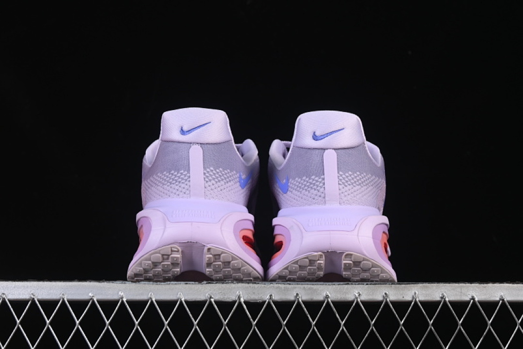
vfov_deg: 18.2
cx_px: 262
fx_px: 1089
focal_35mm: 75
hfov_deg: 27.0
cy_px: 174
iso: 160
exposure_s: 1/80
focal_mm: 50
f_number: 8
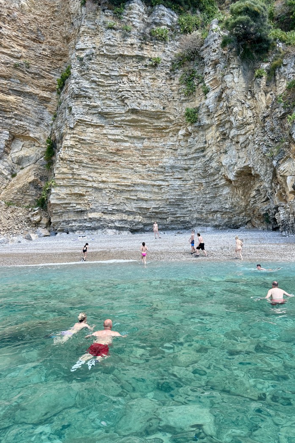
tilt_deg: +0.5
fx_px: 320
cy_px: 220
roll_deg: +1.2
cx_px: 158
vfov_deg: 69.4
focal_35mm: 26
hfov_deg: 49.5
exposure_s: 1/1131
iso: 80
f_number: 1.78
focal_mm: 6.86
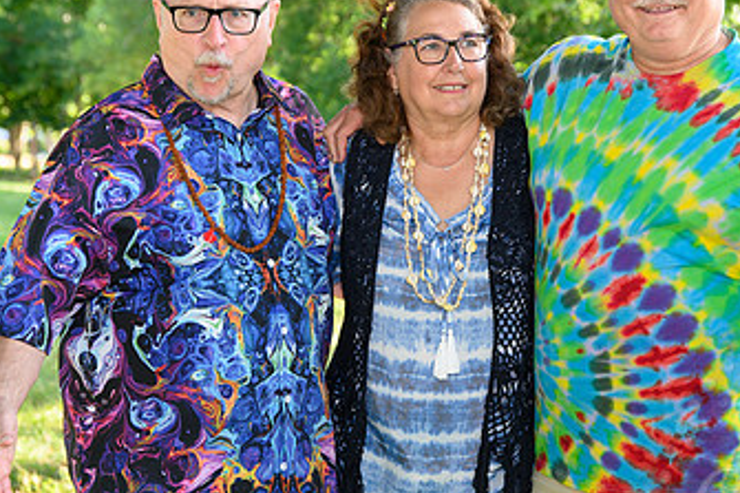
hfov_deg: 22.6
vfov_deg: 15.2
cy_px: 203
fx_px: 1849
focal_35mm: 90
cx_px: 446
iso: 800
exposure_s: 1/320
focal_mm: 52
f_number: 3.5
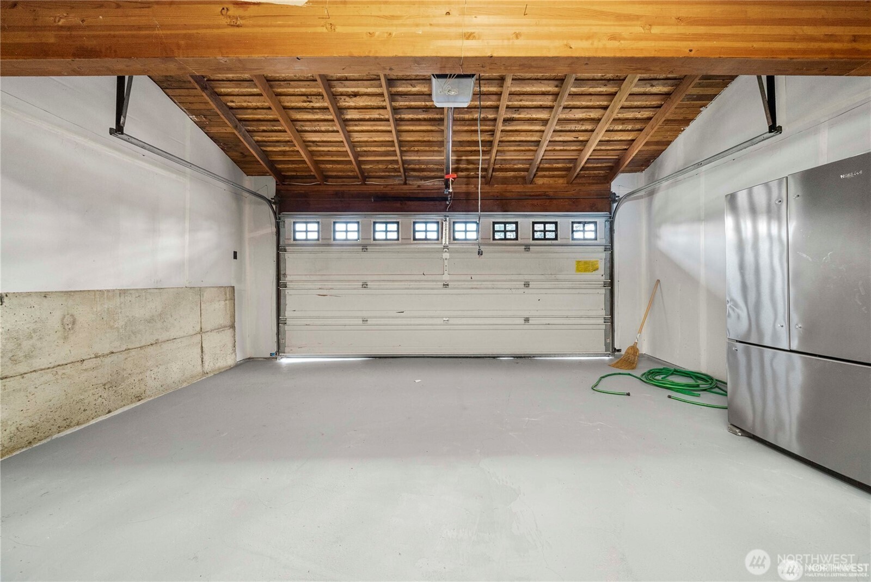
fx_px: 315
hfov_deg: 108.3
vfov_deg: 85.5
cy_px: 291
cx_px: 436
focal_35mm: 13
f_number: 7.1
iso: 400
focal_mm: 13
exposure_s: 1/60
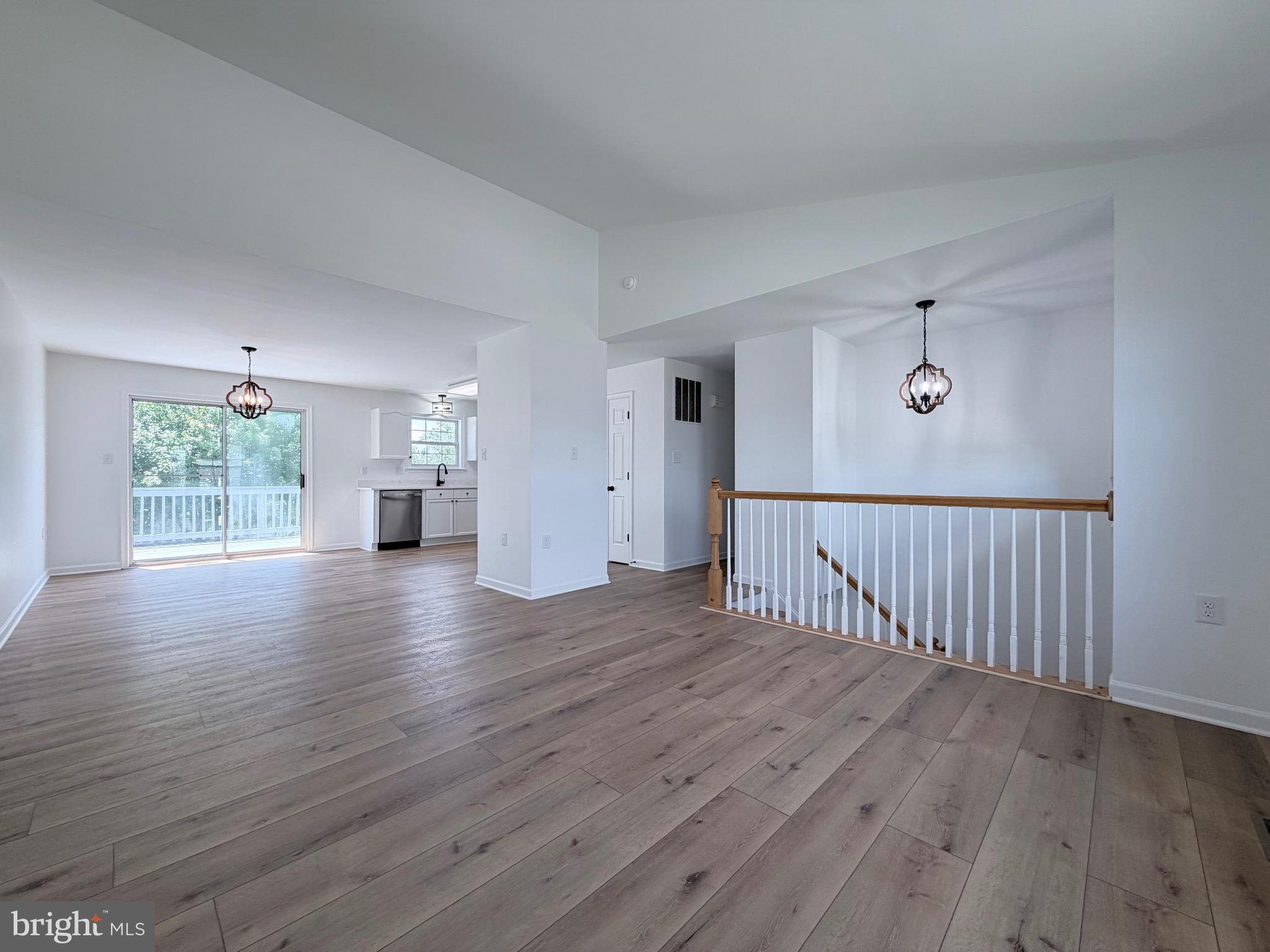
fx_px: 514
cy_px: 476
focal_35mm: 14
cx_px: 635
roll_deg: -0.3
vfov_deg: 85.7
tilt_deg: +0.7
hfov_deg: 102.1
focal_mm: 2.22
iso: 50
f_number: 2.2
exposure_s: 1/120
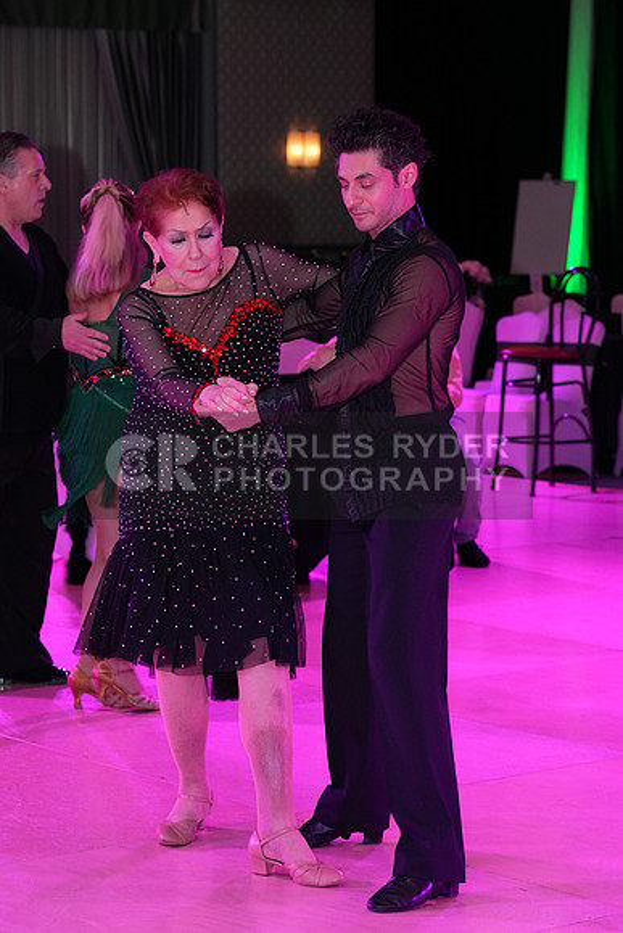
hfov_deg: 13.0
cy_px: 466
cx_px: 312
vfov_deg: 19.5
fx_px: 2724
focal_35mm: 105
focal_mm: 105
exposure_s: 1/250
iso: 2500
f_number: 6.3
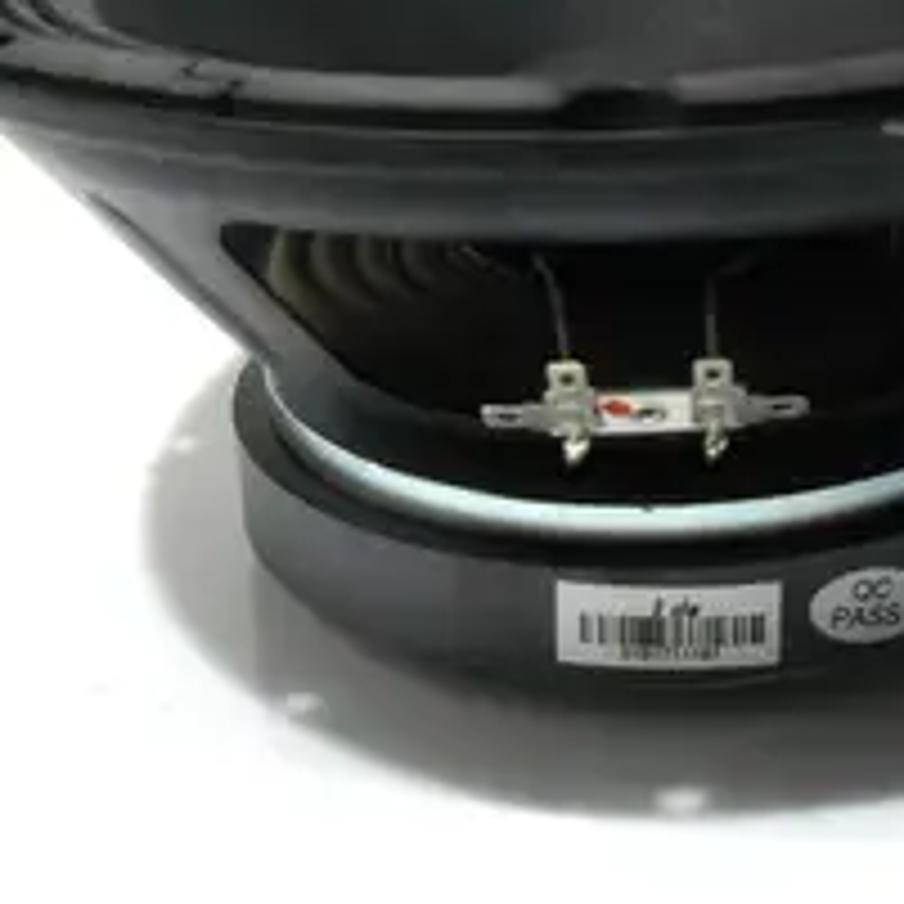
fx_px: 2245
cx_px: 648
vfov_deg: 22.6
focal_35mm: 76
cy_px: 243
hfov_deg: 22.6
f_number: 2.9
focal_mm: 4.8
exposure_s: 1/90
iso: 100
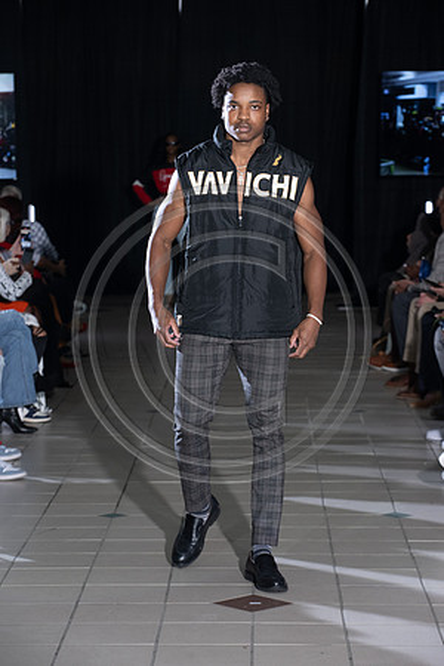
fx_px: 2146
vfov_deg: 17.6
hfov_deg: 11.8
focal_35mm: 116
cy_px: 333
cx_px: 222
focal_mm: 116
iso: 1250
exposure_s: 1/160
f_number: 6.3
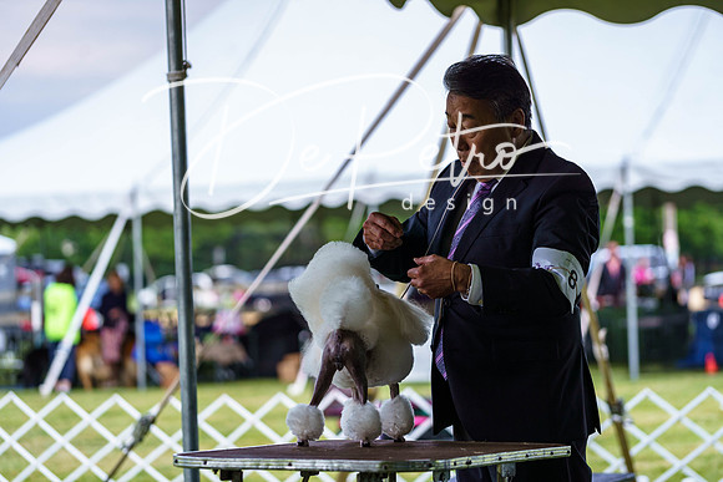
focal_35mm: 135
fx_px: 2712
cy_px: 241
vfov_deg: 10.2
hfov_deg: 15.2
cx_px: 362
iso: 250
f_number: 4
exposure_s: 1/500
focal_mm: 135
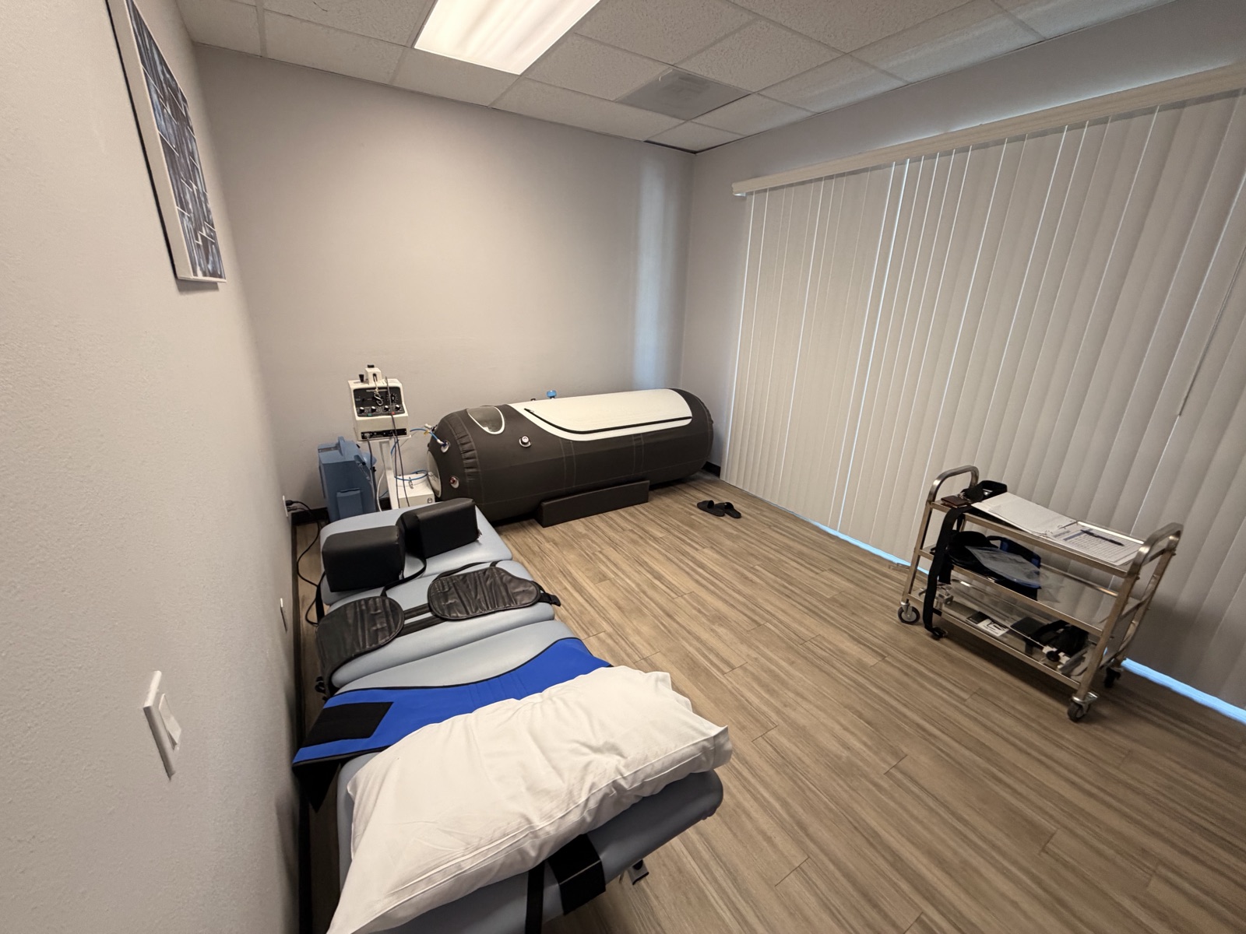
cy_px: 467
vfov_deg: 85.7
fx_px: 504
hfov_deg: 102.1
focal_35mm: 14
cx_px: 623
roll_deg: -2.5
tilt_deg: -18.4
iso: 250
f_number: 2.2
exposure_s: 1/120
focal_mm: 2.22
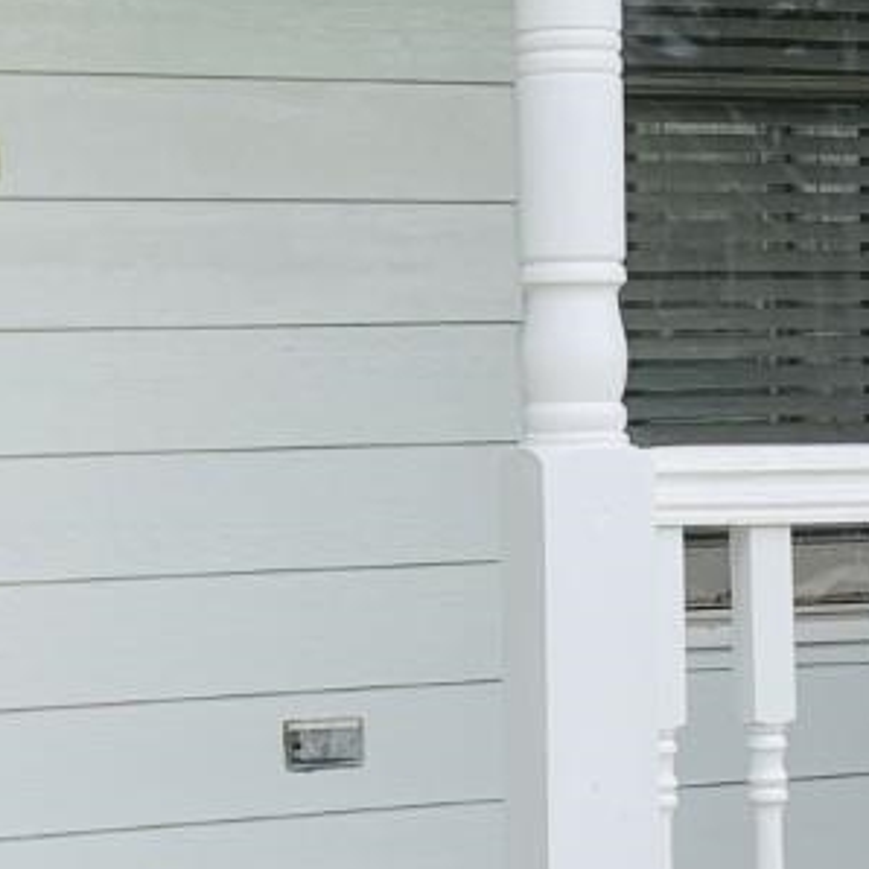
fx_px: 3153
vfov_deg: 15.7
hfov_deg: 15.7
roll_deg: +0.7
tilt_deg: +1.8
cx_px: 464
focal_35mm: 111
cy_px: 391
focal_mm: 4.25
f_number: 1.8
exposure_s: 1/727
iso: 25
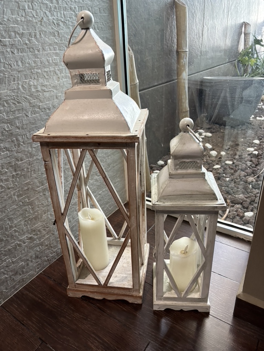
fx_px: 264
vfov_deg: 67.3
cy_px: 176
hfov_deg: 53.1
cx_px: 132
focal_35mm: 26
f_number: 1.6
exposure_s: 1/60
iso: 250
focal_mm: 5.96
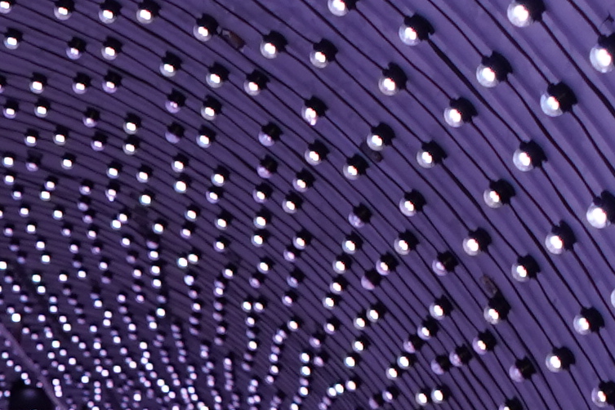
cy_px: 666
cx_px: -471
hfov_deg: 8.9
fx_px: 3809
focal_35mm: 223
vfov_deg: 6.1
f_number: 4
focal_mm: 28
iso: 250
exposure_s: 1/160
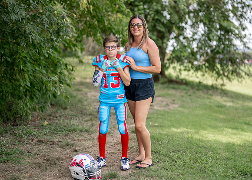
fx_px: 454
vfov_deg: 22.4
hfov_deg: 31.0
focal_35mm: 64
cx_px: 131
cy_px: 82
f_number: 1.2
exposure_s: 1/2500
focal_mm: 50
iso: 100
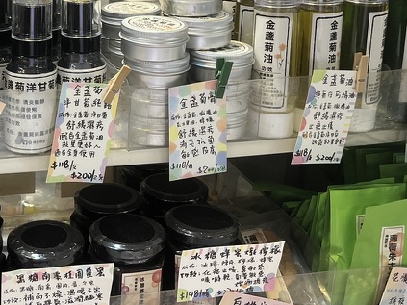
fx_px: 741
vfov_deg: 22.9
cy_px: 57
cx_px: 45
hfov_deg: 29.5
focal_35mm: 63
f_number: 1.6
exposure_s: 1/100
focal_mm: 5.1
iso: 100
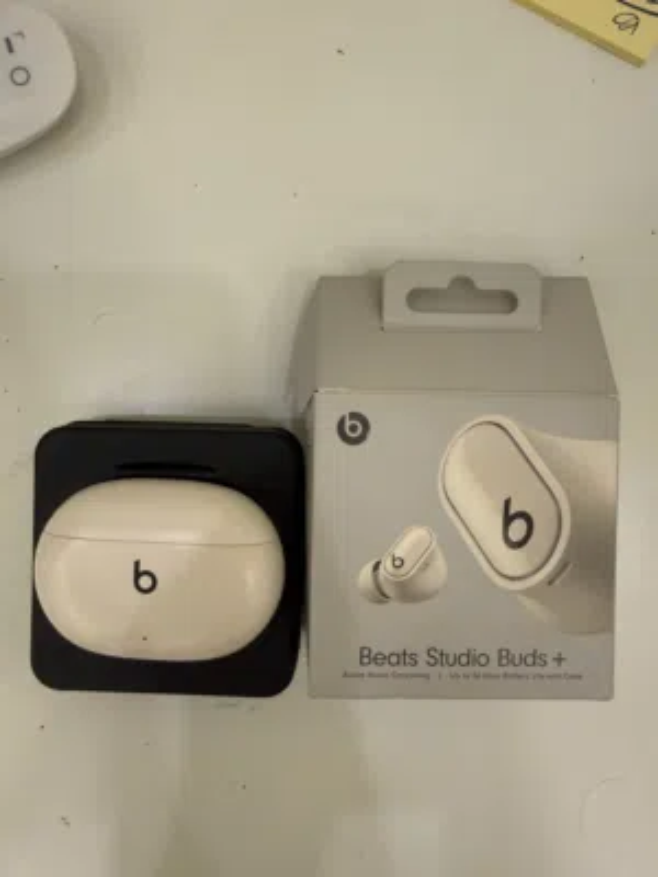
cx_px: 329
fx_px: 608
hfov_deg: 56.8
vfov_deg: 71.6
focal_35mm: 24
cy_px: 438
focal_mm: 2.22
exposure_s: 1/100
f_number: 2.2
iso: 200
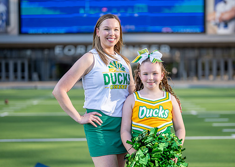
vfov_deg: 22.9
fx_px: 413
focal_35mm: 62
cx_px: 129
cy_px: 88
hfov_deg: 31.7
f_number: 1.2
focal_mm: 50
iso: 100
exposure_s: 1/3200
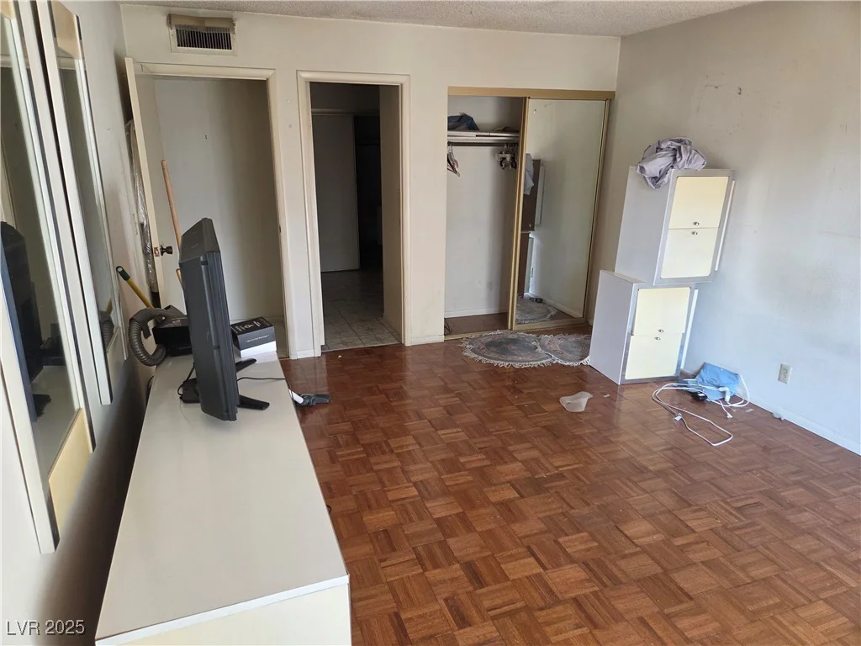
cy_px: 323
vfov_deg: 58.9
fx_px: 572
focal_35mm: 23
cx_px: 430
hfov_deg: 73.9
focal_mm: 5.4
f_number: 1.8
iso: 200
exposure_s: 1/120
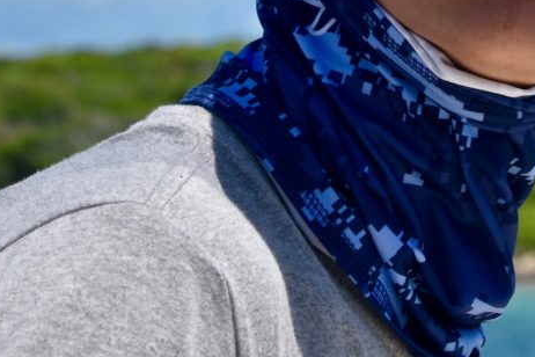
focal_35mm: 257
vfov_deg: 5.3
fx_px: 3819
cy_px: -181
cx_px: 475
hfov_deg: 8.0
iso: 160
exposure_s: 1/1000
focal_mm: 44
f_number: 6.3
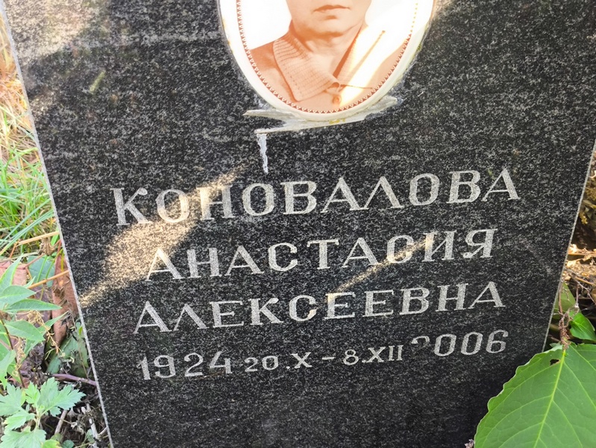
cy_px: 224
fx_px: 861
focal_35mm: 50
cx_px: 298
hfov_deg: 38.2
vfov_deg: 29.1
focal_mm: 4.71
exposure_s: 1/60
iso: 64
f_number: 1.7
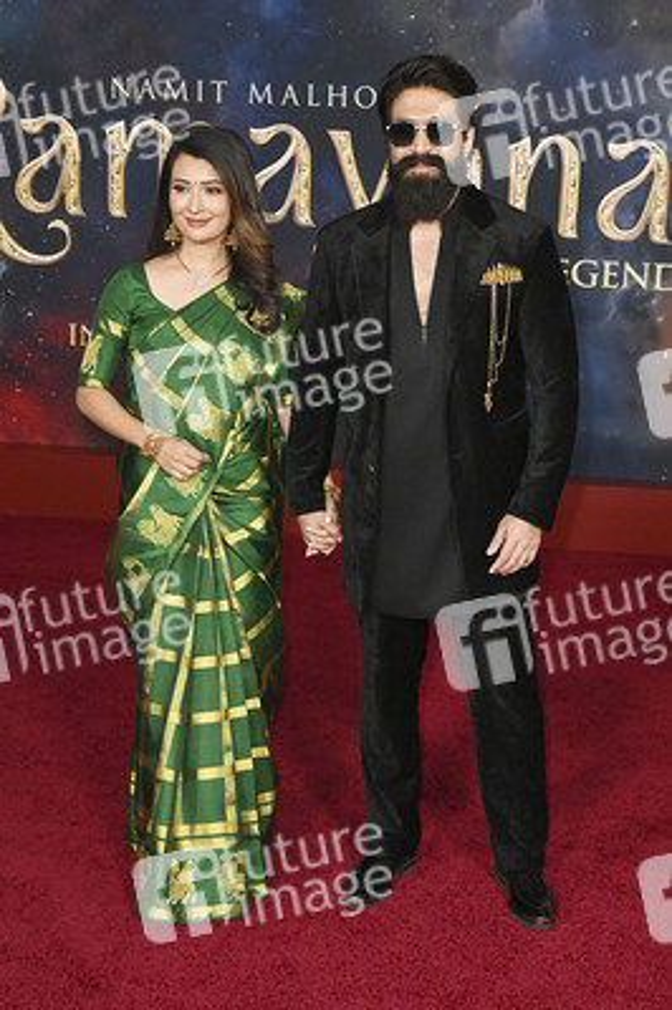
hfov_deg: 33.3
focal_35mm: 40
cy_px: 505
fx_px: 1122
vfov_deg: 48.5
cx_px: 336
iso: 1600
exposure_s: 1/250
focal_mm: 40
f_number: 6.3
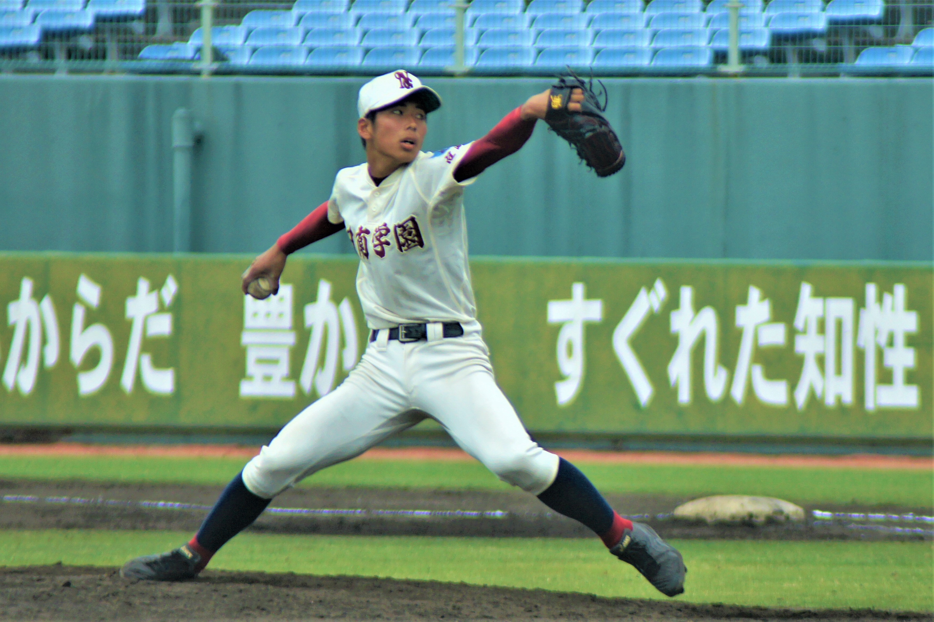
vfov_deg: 3.1
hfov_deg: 4.6
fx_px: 11667
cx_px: 467
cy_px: 311
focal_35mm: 450
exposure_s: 1/500
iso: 400
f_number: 6.3
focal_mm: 300
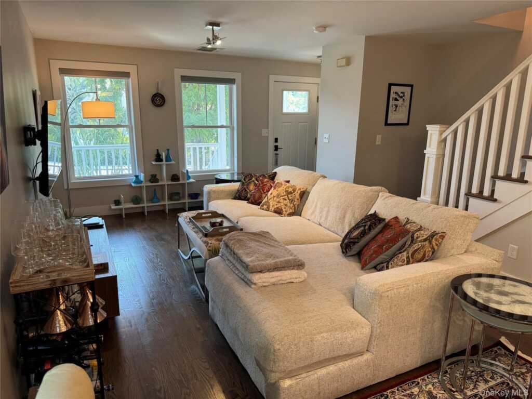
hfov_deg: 71.6
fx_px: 369
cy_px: 200
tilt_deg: -13.5
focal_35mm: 24
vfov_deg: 56.8
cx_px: 266
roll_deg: -1.2
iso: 200
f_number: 1.78
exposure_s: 1/120
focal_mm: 6.76
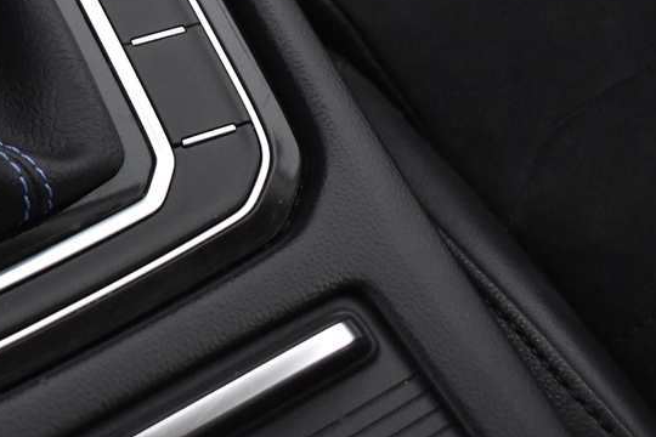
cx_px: -219
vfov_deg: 13.9
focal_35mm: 94
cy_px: -140
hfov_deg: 19.7
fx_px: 1722
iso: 2200
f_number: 3.8
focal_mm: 21
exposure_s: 1/30
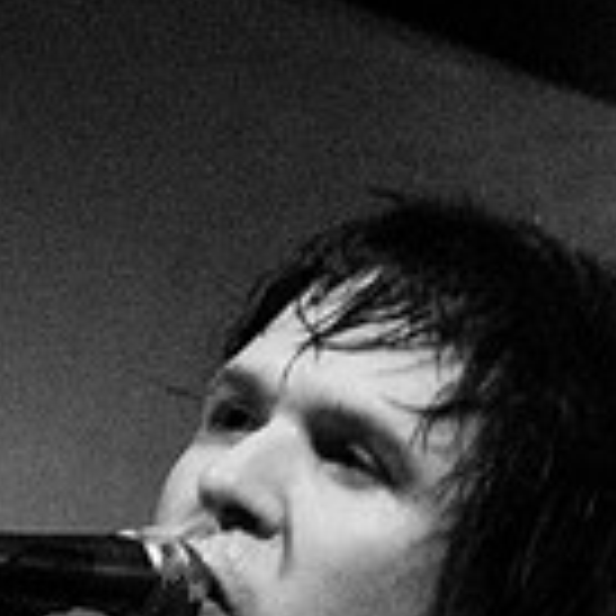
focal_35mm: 258
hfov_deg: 6.6
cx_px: -463
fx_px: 5194
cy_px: 848
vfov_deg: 6.7
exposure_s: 1/50
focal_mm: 48
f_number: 2.8
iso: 1250
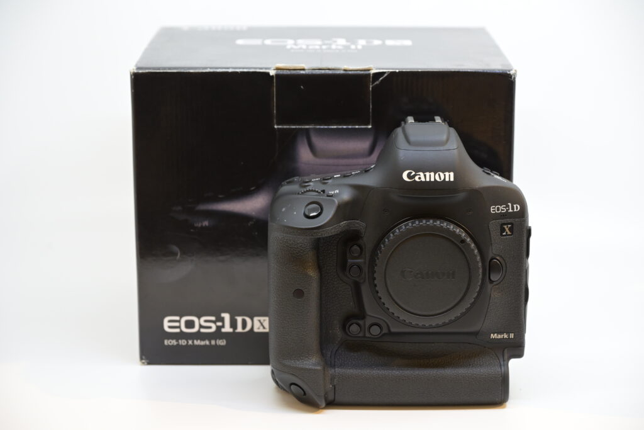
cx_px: 322
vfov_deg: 14.9
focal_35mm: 92
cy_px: 215
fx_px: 1646
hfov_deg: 22.1
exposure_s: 1/250
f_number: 6.3
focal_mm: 92
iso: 1600
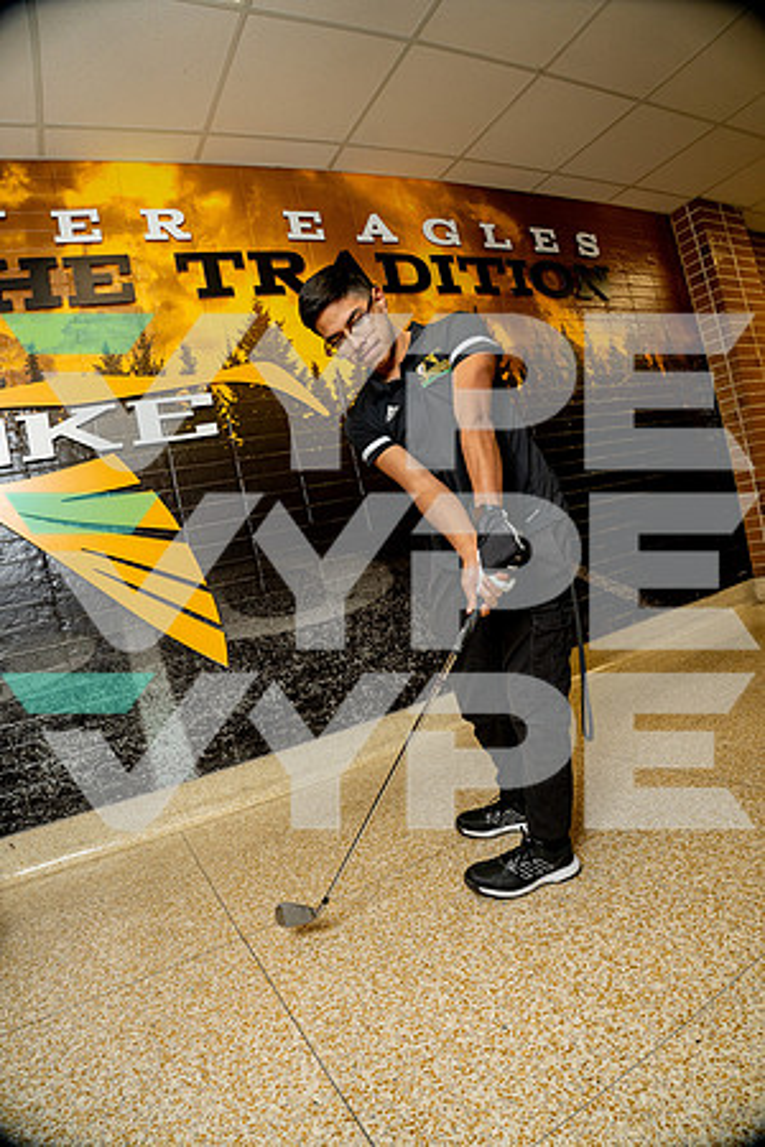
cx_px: 382
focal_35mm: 20
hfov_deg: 61.9
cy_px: 574
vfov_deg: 84.0
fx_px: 637
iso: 640
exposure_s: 1/200
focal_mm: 20
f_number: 5.6
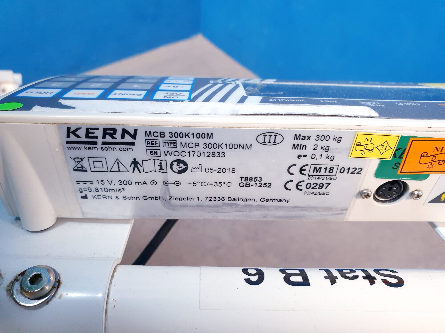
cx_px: 222
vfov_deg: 53.1
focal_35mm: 26
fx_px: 334
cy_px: 166
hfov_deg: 67.3
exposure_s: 1/50
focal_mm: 4.3
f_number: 2.4
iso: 400
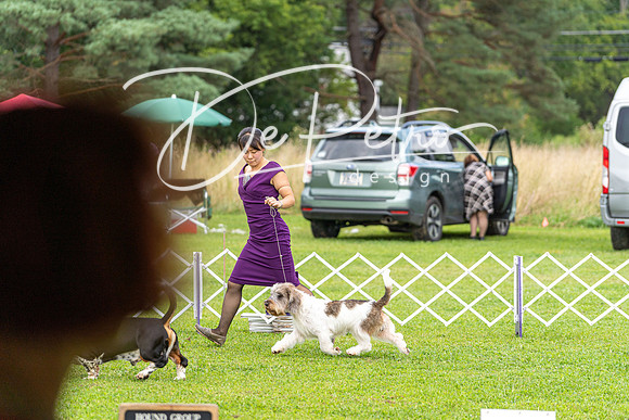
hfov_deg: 13.0
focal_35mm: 158
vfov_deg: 8.7
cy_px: 210
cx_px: 314
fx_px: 2761
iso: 320
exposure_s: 1/1000
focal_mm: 158
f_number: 4
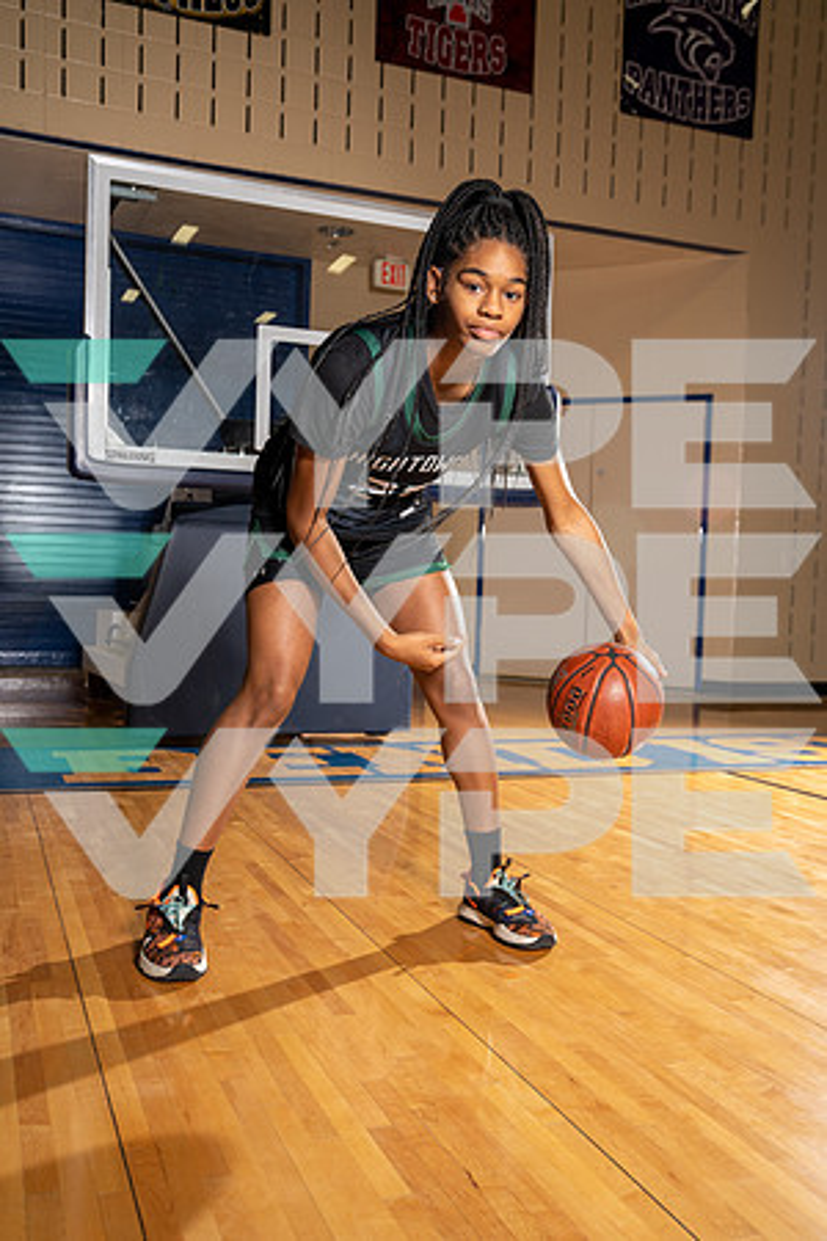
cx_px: 414
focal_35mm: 33
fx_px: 1137
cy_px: 620
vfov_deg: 57.2
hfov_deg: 40.0
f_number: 5.6
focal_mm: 33
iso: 400
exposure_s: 1/250
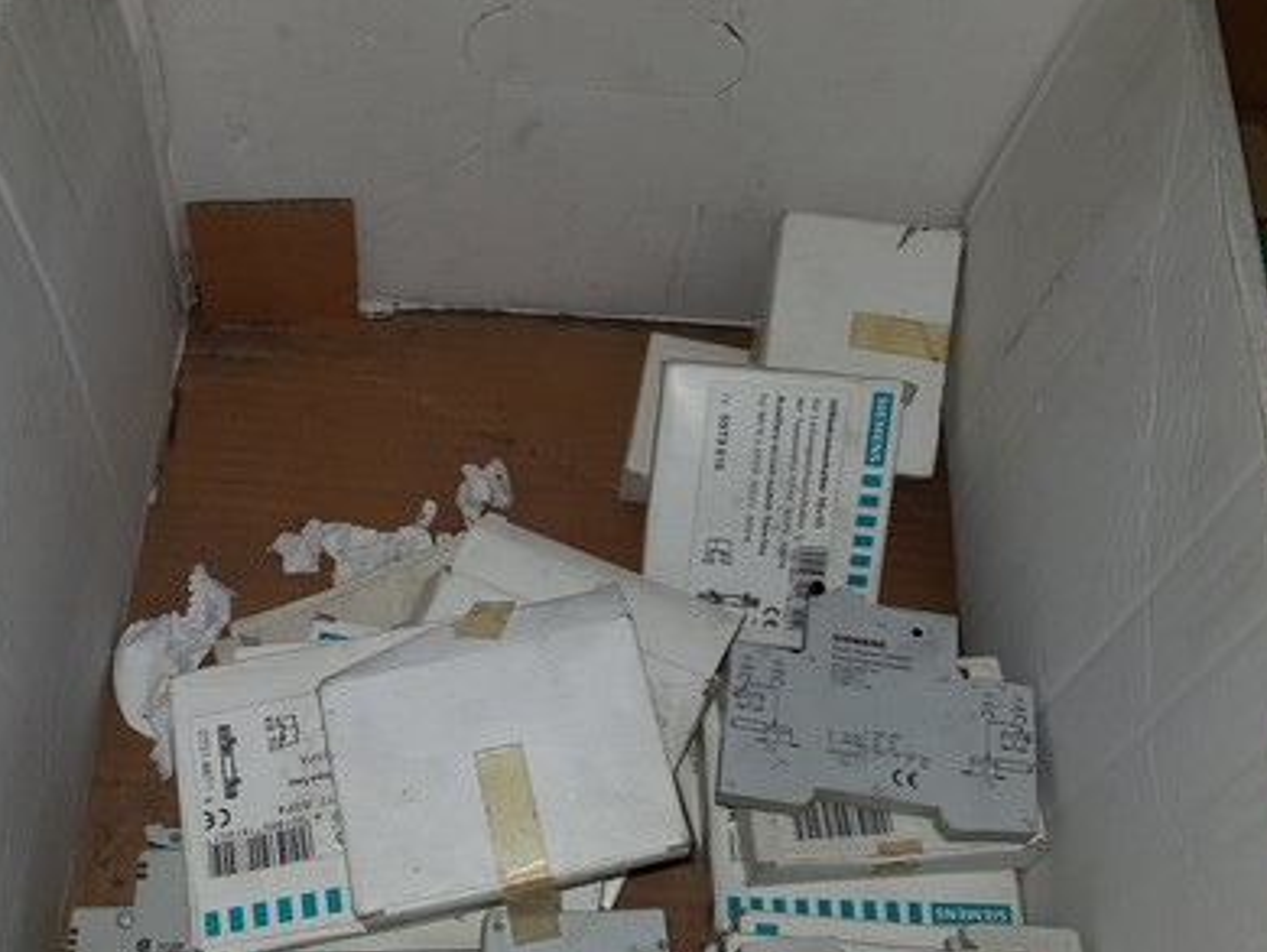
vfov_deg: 35.8
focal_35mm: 40
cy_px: 598
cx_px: 468
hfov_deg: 46.3
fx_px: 1465
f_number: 1.7
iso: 40
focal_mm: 4.2
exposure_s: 1/132
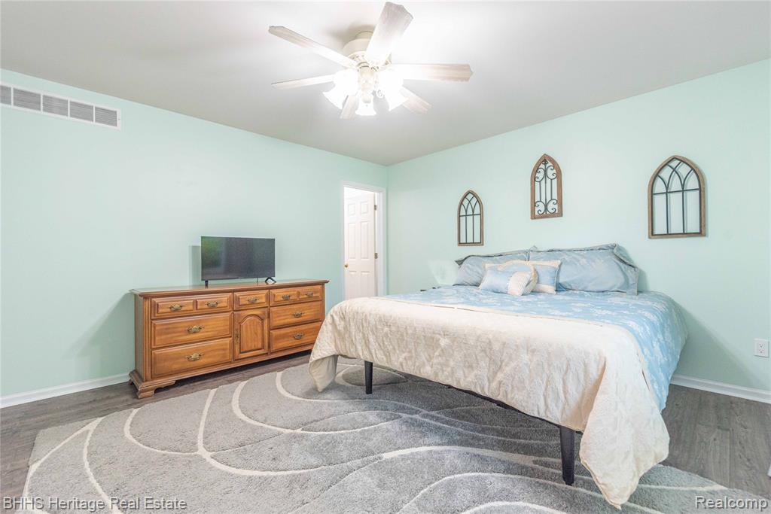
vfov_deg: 77.3
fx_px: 321
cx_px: 386
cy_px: 257
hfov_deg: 100.4
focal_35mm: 15
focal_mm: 15
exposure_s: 1/80
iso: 500
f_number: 5.6
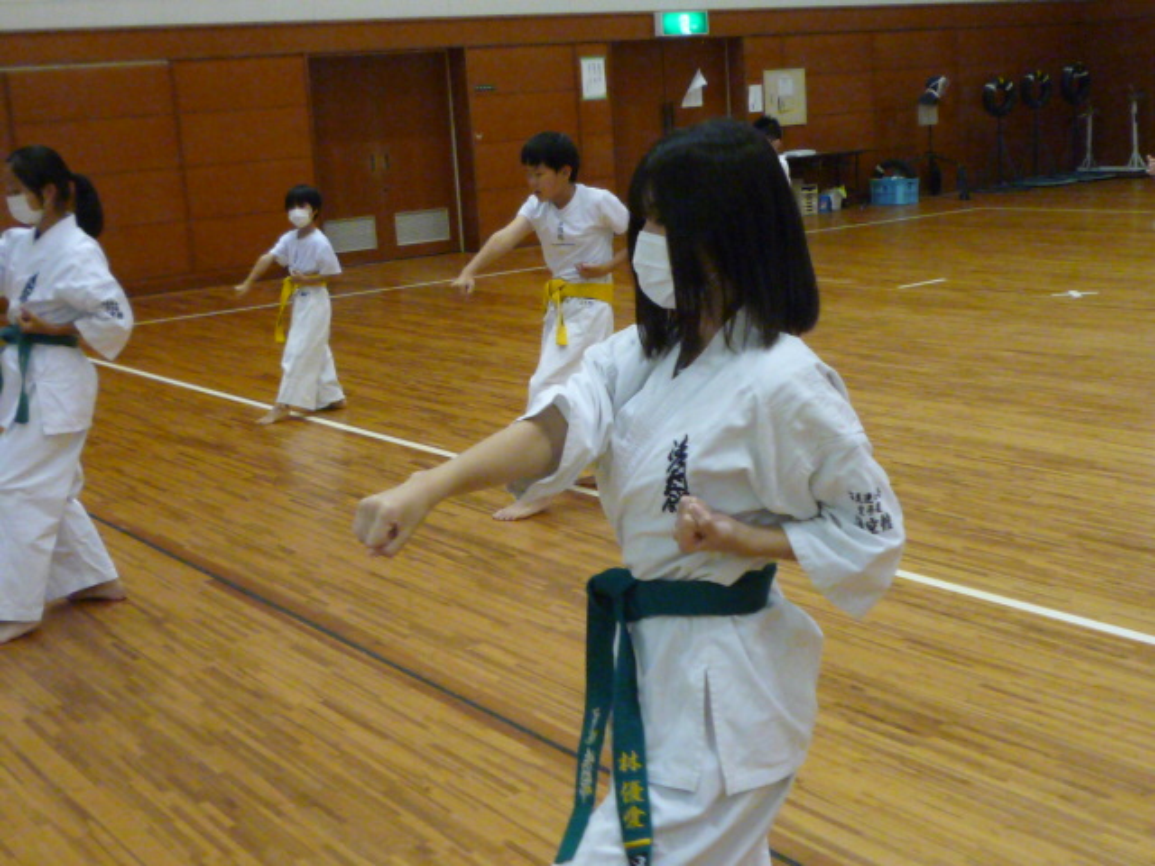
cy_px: 433
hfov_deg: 40.4
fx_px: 1568
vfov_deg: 30.9
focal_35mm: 47
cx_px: 578
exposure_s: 1/60
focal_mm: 4.7
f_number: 2.9
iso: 400
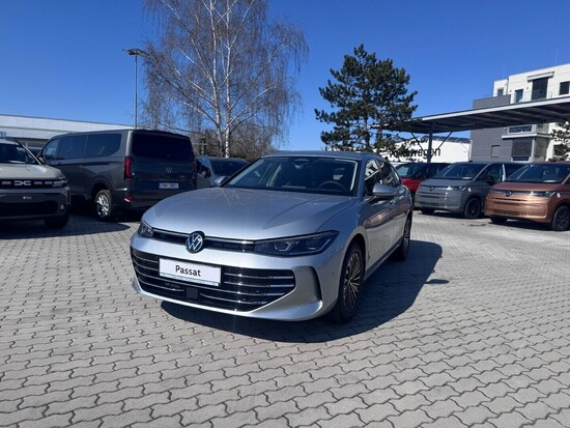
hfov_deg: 71.6
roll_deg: -2.1
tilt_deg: -5.6
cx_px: 285
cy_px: 214
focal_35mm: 24
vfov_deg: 56.9
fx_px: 395
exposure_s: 1/5814
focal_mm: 6.76
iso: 80
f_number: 1.78
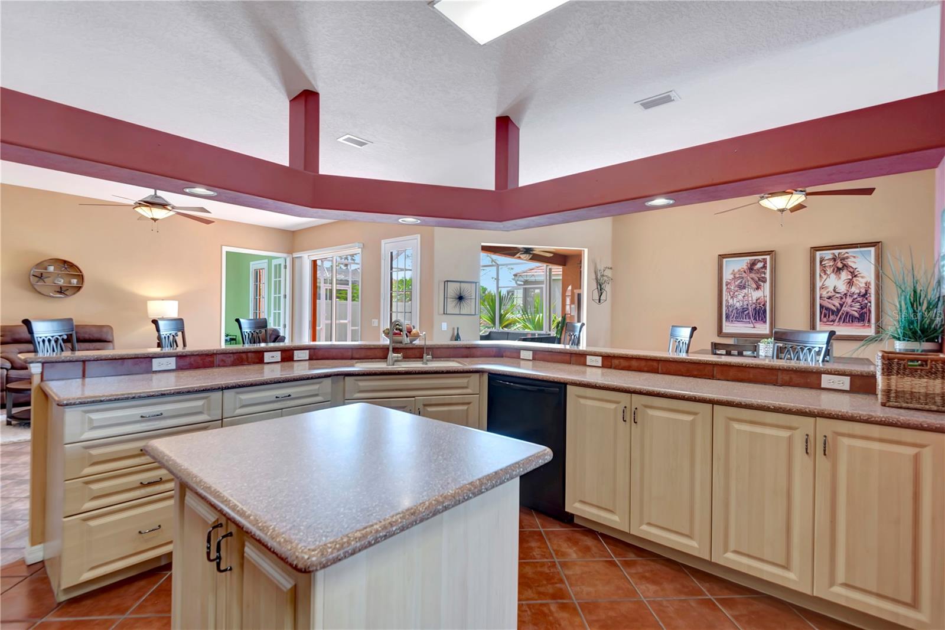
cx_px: 472
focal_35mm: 16
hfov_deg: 96.7
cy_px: 315
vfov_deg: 73.8
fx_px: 420
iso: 100
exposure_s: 1
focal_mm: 16
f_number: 9
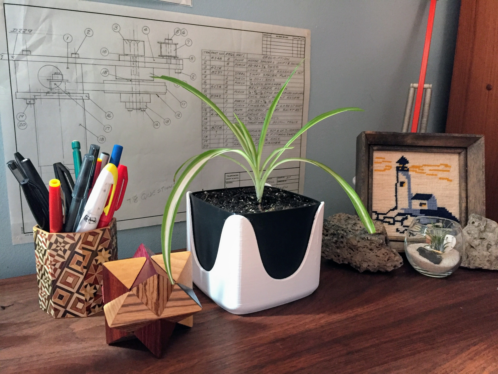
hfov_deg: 61.7
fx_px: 417
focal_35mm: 29
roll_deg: -2.2
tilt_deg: -12.4
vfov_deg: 48.2
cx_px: 249
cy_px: 187
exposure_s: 1/30
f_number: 2.2
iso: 250
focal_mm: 4.15
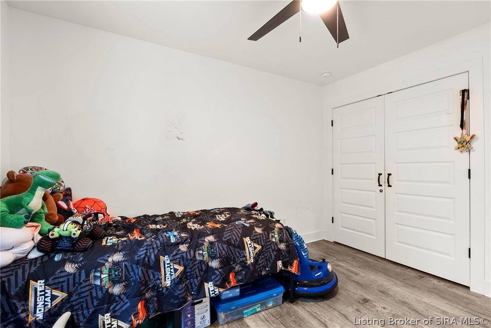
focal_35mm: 16
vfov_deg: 72.1
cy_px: 164
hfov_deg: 95.0
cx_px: 246
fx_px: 225
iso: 400
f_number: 11
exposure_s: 1.6
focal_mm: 16.5
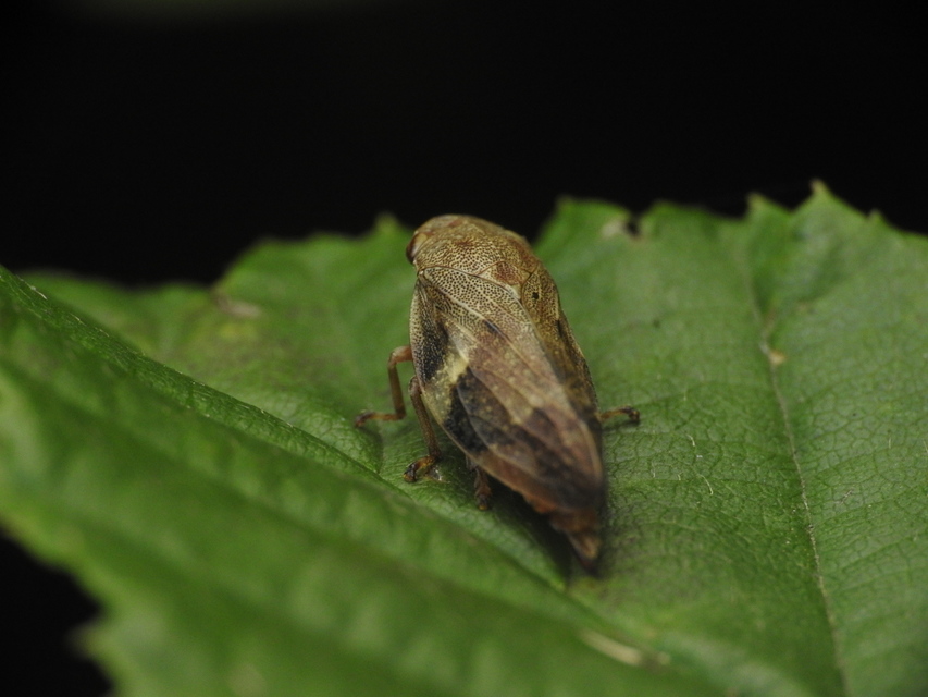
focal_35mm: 200
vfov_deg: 7.4
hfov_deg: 9.9
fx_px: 5362
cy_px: 348
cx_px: 464
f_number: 5.3
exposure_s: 1/250
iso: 400
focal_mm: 35.8
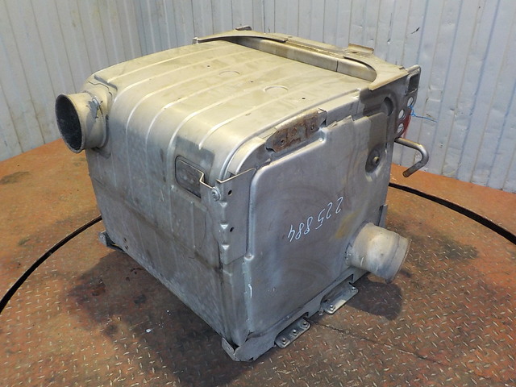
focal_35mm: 30
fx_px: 447
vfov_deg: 46.8
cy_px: 194
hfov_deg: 60.0
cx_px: 258
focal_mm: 4.1
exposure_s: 1/30
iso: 400
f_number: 3.3
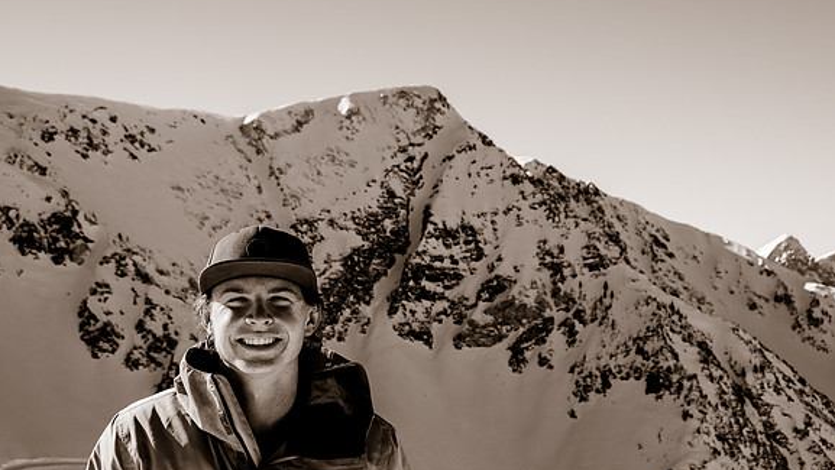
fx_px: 1329
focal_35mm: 60
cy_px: 235
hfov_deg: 34.9
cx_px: 418
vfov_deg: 20.1
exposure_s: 1/500
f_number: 10
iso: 160
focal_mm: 38
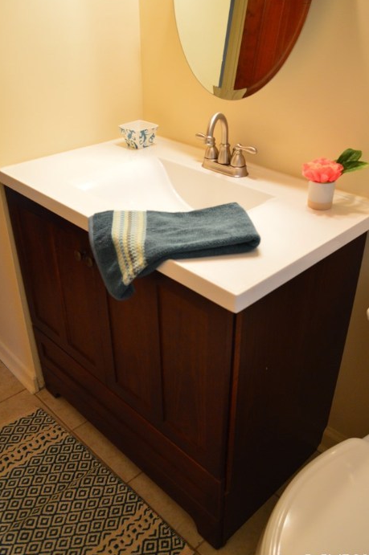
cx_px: 188
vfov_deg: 62.0
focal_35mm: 30
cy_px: 266
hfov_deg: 43.5
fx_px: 462
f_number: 3.5
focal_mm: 18
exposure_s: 1/50
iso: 800
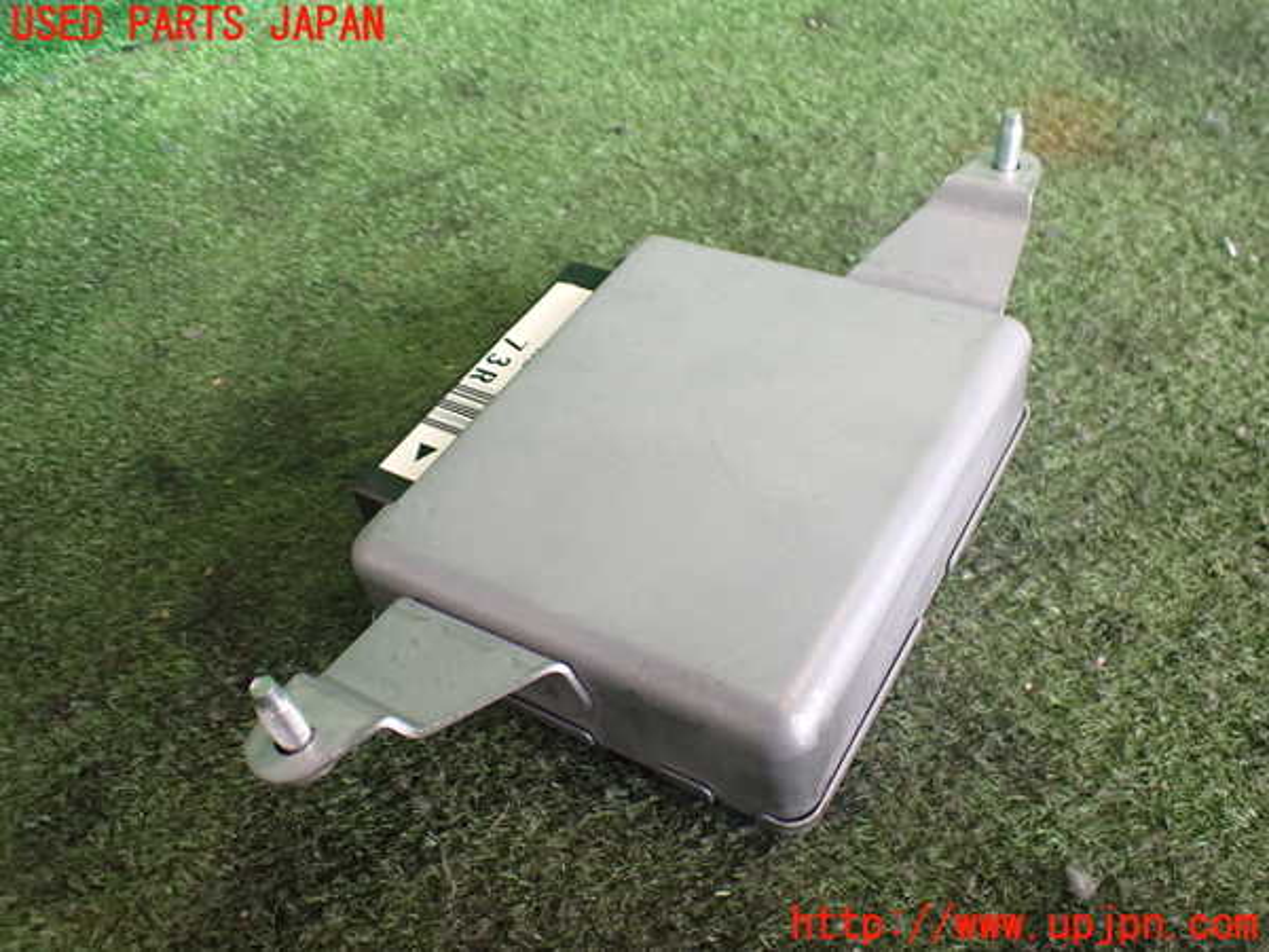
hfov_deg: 60.0
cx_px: 634
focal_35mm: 30
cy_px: 476
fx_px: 1100
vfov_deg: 46.8
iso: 400
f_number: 2.3
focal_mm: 5.4
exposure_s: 1/125
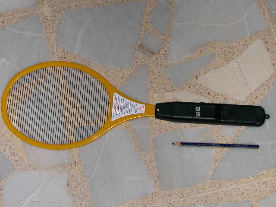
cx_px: 138
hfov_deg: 30.3
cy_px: 104
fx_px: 510
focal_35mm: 64
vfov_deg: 22.9
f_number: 3.5
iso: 100
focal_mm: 9.7
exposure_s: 1/59.9
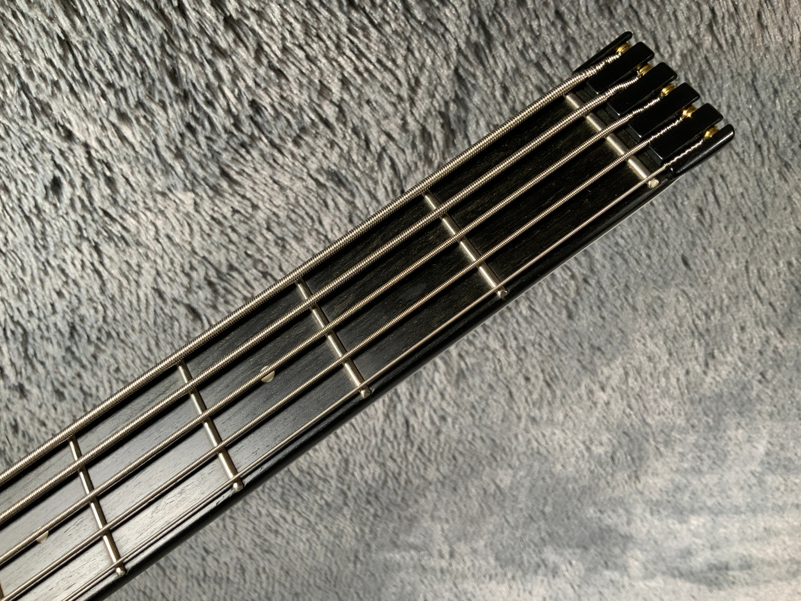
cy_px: 300
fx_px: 671
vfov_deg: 48.2
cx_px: 400
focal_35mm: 29
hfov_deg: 61.7
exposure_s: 1/78
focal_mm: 3
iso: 64
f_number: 1.8
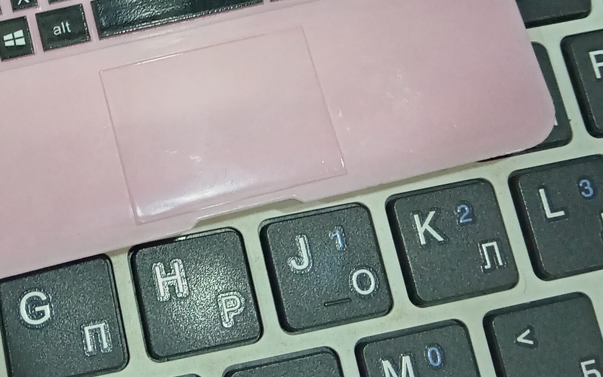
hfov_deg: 33.1
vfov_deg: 21.1
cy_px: 27
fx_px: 986
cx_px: 125
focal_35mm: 60
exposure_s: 1/25
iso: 632
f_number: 1.8
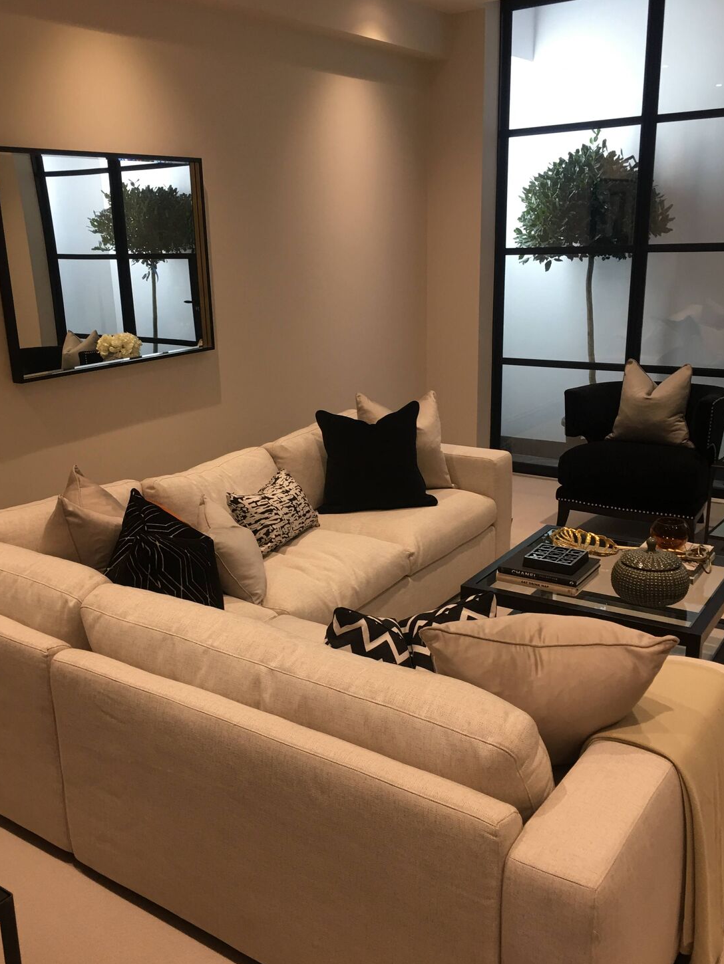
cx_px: 328
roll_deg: +1.4
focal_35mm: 32
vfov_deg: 56.7
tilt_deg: -15.8
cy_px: 520
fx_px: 892
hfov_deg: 44.1
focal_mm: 4.15
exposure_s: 1/17
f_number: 2.2
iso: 40
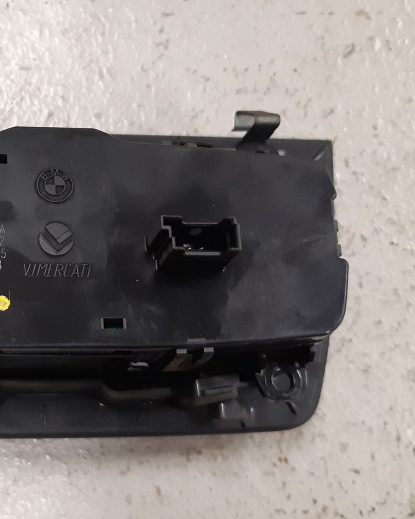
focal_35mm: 51
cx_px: 43
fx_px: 783
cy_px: 259
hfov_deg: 28.6
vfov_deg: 36.7
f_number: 1.7
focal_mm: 3.93
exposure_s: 1/50
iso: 250
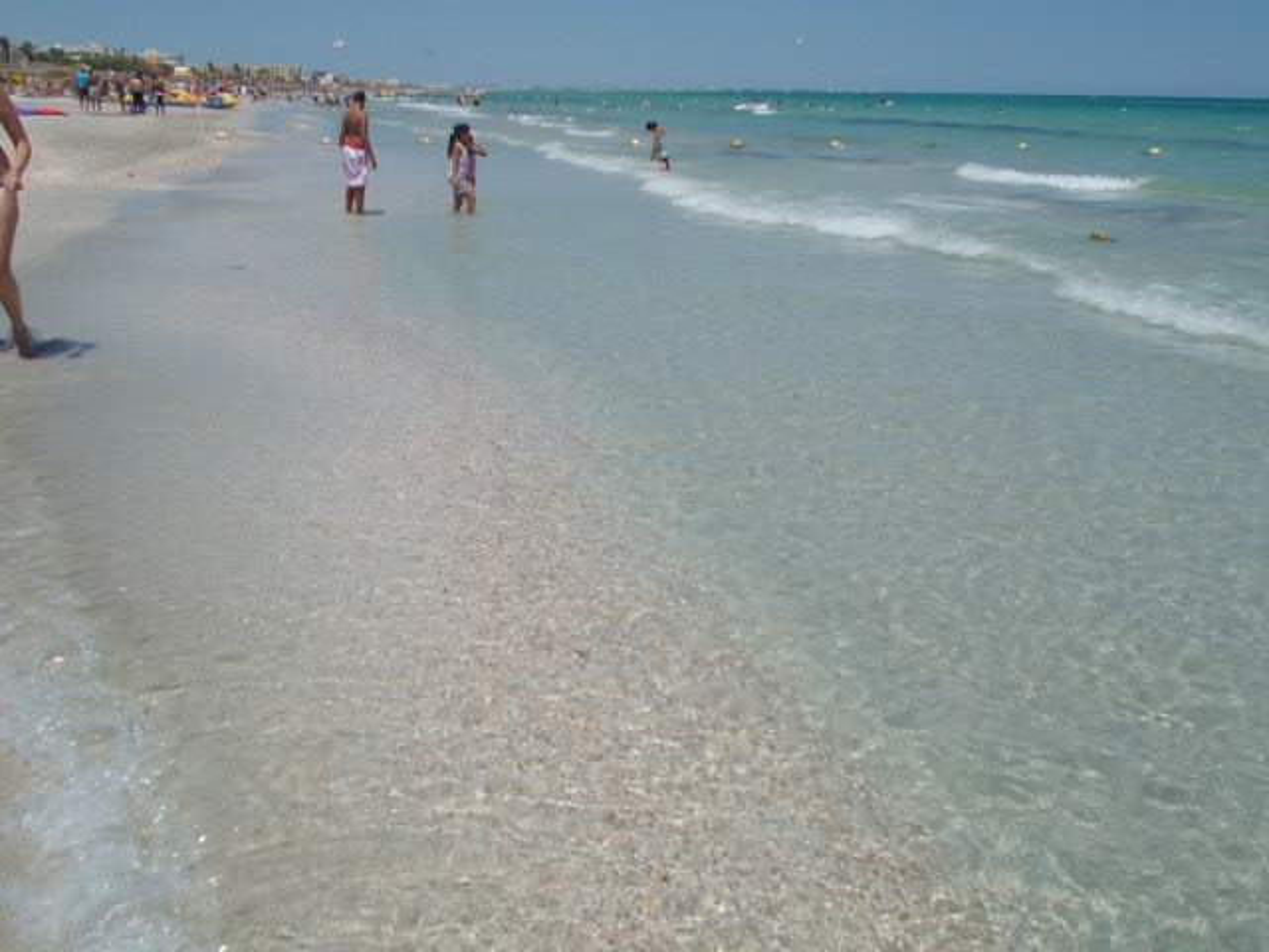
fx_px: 1210
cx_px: 634
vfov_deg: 42.9
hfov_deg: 55.4
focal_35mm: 33
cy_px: 476
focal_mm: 6
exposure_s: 1/200
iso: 64
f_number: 9
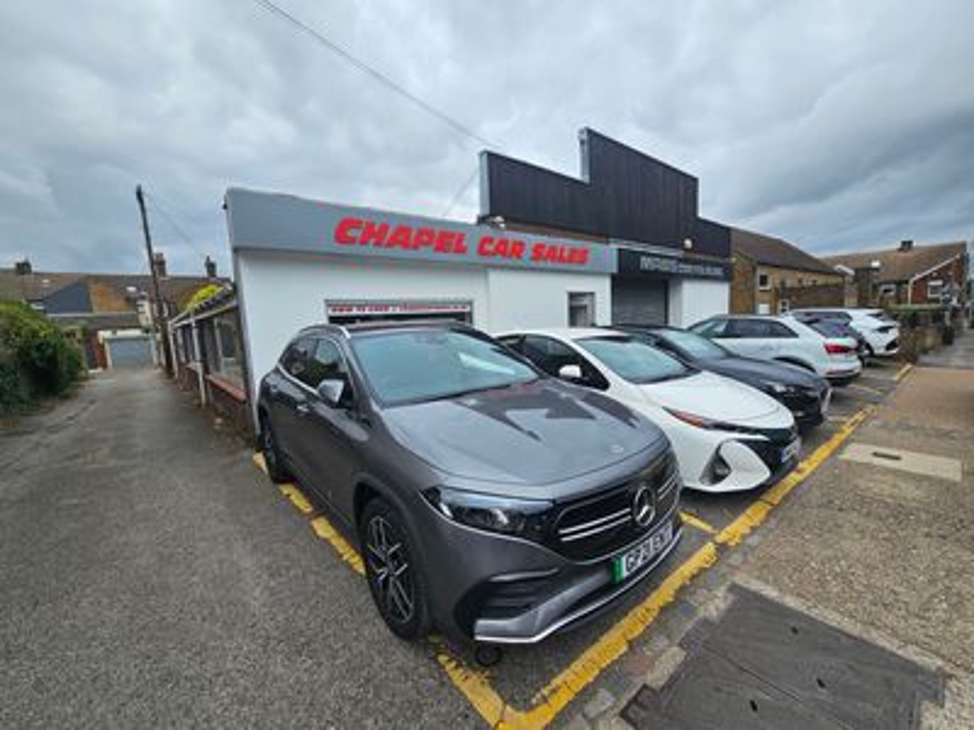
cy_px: 365
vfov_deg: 89.9
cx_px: 487
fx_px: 366
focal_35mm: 13
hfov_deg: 106.2
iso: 50
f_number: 2.2
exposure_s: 1/2099
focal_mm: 2.2
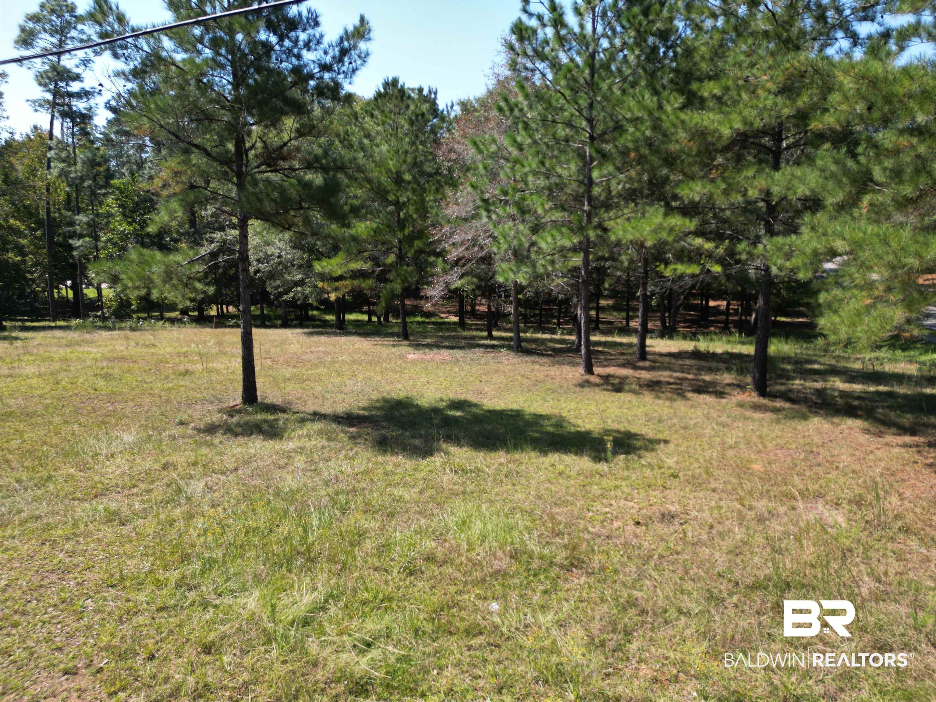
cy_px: 351
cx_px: 468
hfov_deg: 71.6
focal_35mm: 24
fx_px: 649
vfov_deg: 56.8
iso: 110
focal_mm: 6.72
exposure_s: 1/1250
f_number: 1.7
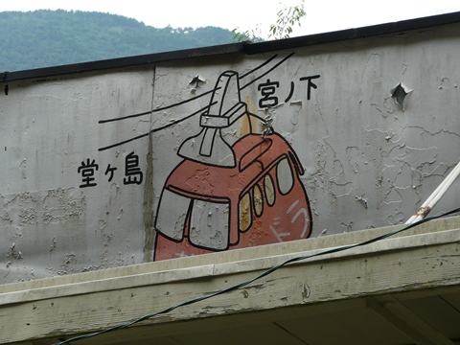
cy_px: 172
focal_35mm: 135
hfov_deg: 14.6
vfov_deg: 11.0
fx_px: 1794
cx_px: 230
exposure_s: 1/160
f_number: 4
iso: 100
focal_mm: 17.5
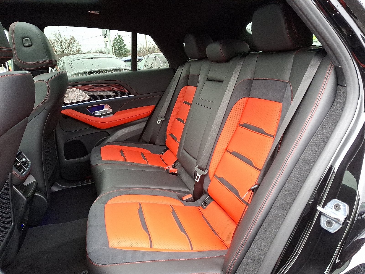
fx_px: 264
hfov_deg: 69.4
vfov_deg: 54.9
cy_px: 137
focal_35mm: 25
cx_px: 182
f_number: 1.8
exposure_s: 1/30
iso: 265
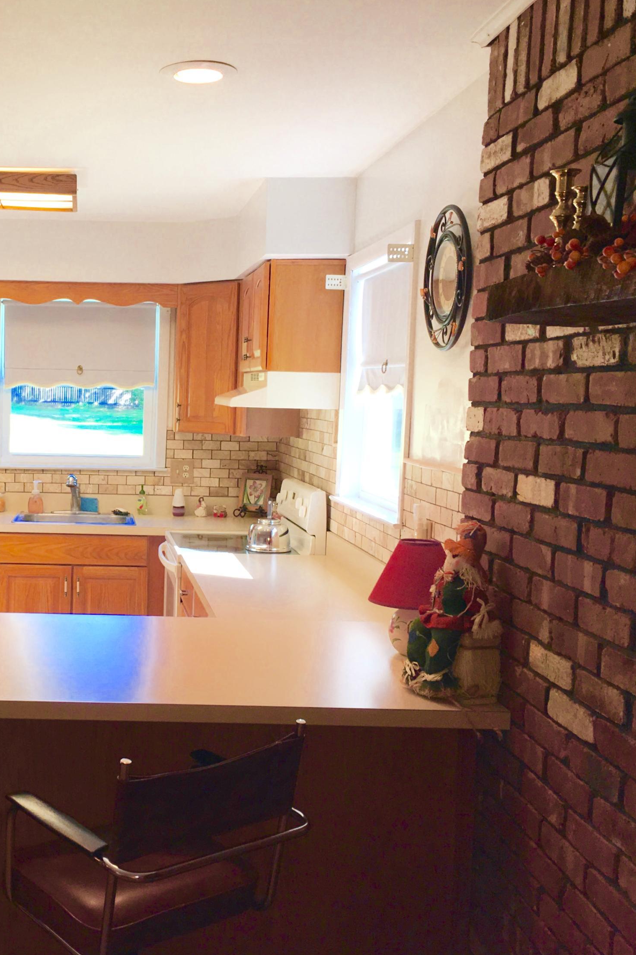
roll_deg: -1.1
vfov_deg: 47.4
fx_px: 1087
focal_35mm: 41
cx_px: 112
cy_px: 478
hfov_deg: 31.6
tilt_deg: -4.1
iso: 25
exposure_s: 1/56
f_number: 2.2
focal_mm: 4.15
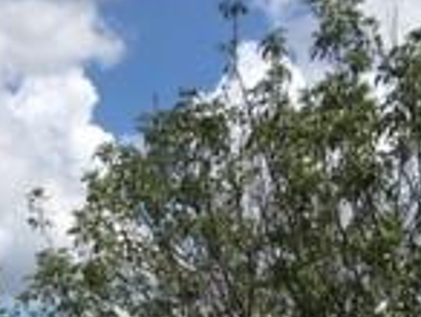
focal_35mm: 127
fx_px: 1547
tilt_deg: -3.0
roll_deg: -1.3
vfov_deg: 10.8
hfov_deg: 15.1
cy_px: 617
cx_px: -35
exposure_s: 1/2653
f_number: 2.2
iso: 25
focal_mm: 4.15
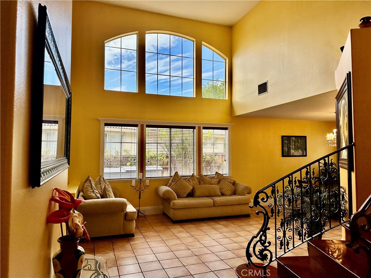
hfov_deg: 71.6
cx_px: 186
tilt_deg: +2.4
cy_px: 139
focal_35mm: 24
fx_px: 257
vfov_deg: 56.8
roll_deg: +0.2
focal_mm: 6.86
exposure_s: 1/1664
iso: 80
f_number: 1.78
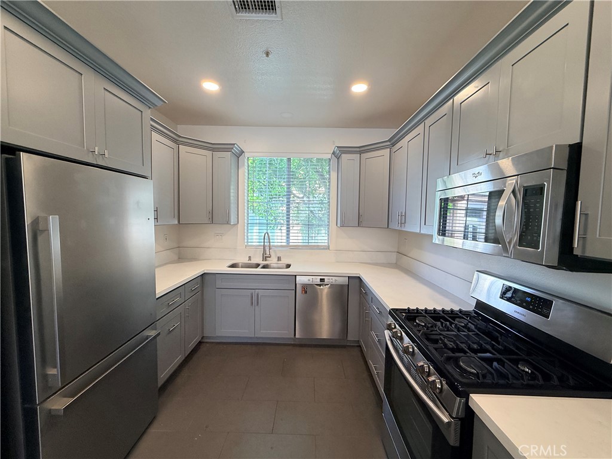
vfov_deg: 85.7
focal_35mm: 14
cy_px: 230
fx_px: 248
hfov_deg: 102.1
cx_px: 306
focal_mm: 2.22
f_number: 2.2
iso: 200
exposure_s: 1/60
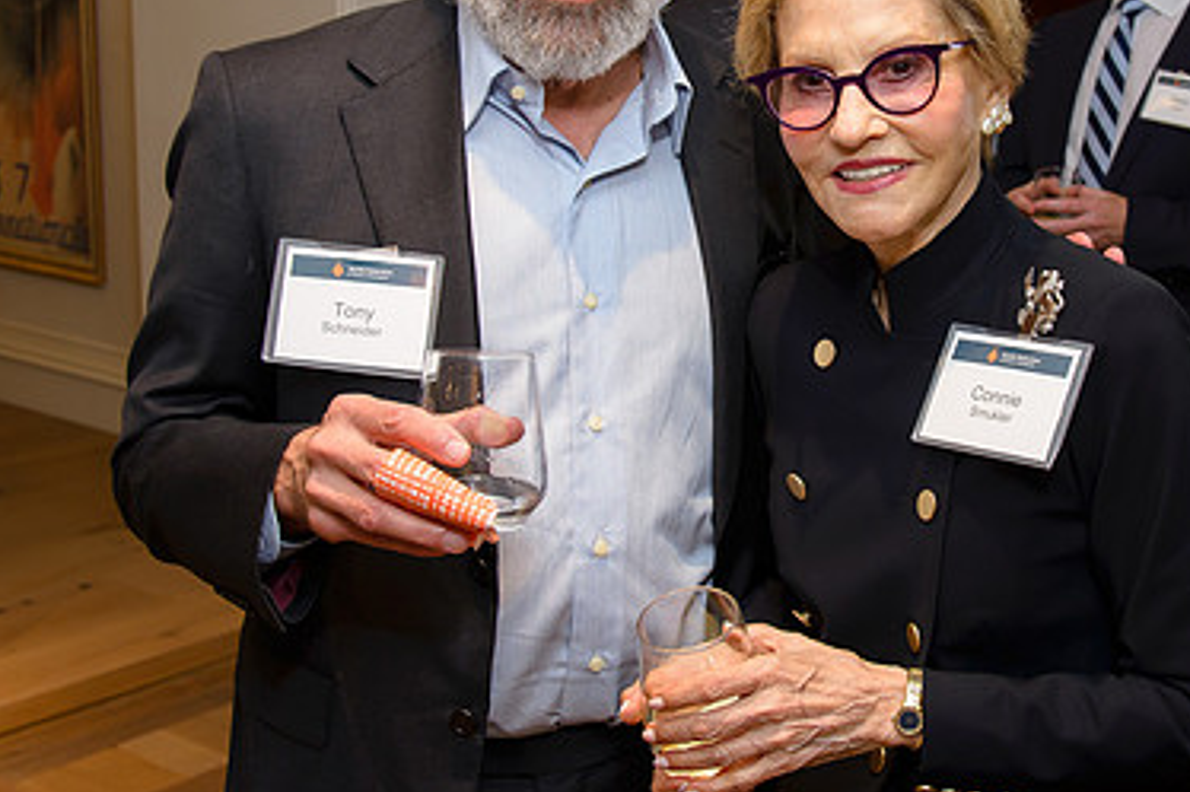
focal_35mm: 58
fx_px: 1916
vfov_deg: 23.3
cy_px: 270
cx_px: 844
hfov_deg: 34.0
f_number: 5.6
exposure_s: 1/40
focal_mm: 31
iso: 800
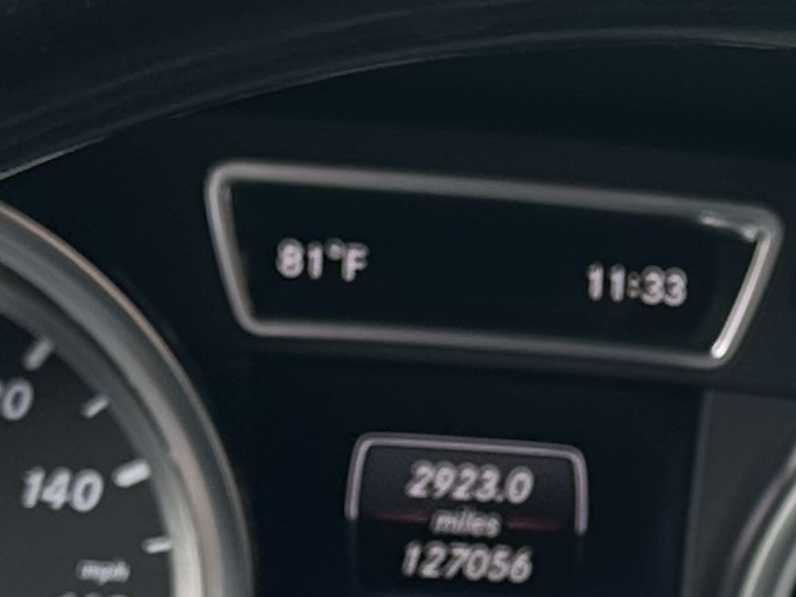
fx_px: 3863
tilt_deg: -26.4
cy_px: 774
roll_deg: -8.0
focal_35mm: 168
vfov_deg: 8.7
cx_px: 687
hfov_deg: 11.7
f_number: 1.78
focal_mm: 6.86
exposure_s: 1/256
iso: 80
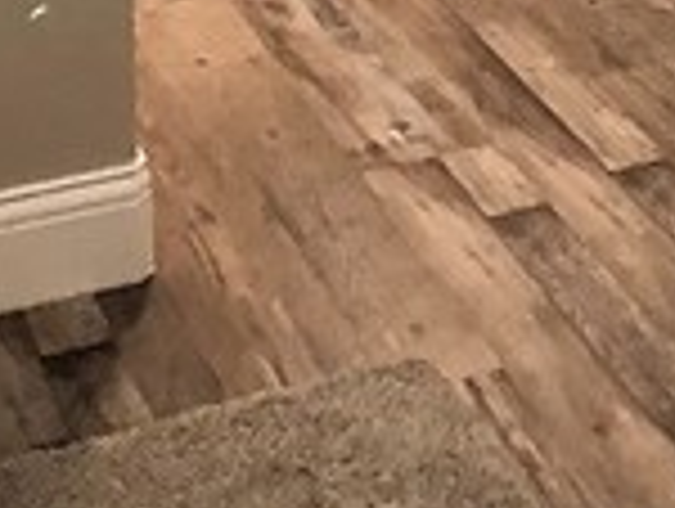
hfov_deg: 10.0
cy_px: -940
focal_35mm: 191
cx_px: 986
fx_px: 3730
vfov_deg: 7.1
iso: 80
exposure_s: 1/15
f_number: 1.8
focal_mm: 3.99
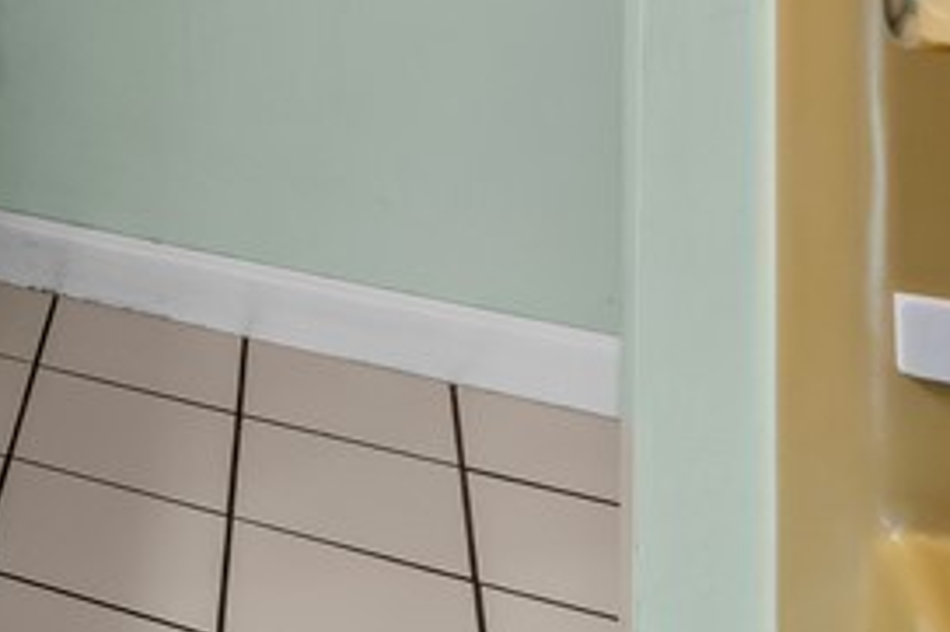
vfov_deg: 15.5
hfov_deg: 21.1
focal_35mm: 72
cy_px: -595
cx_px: -662
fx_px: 1899
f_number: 10
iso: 320
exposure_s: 1/10
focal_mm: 18
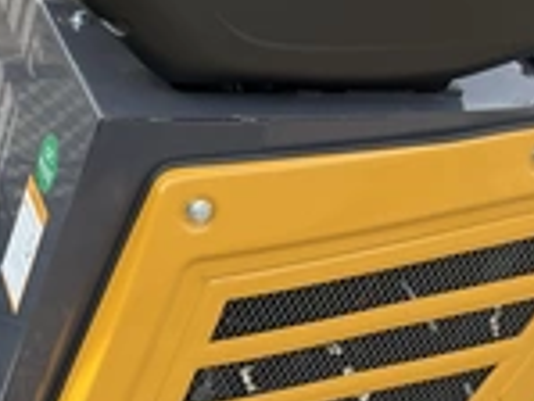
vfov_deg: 18.9
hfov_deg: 22.3
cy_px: 161
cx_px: -172
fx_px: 1204
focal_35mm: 78
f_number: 1.8
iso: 25
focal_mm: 3
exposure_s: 1/280
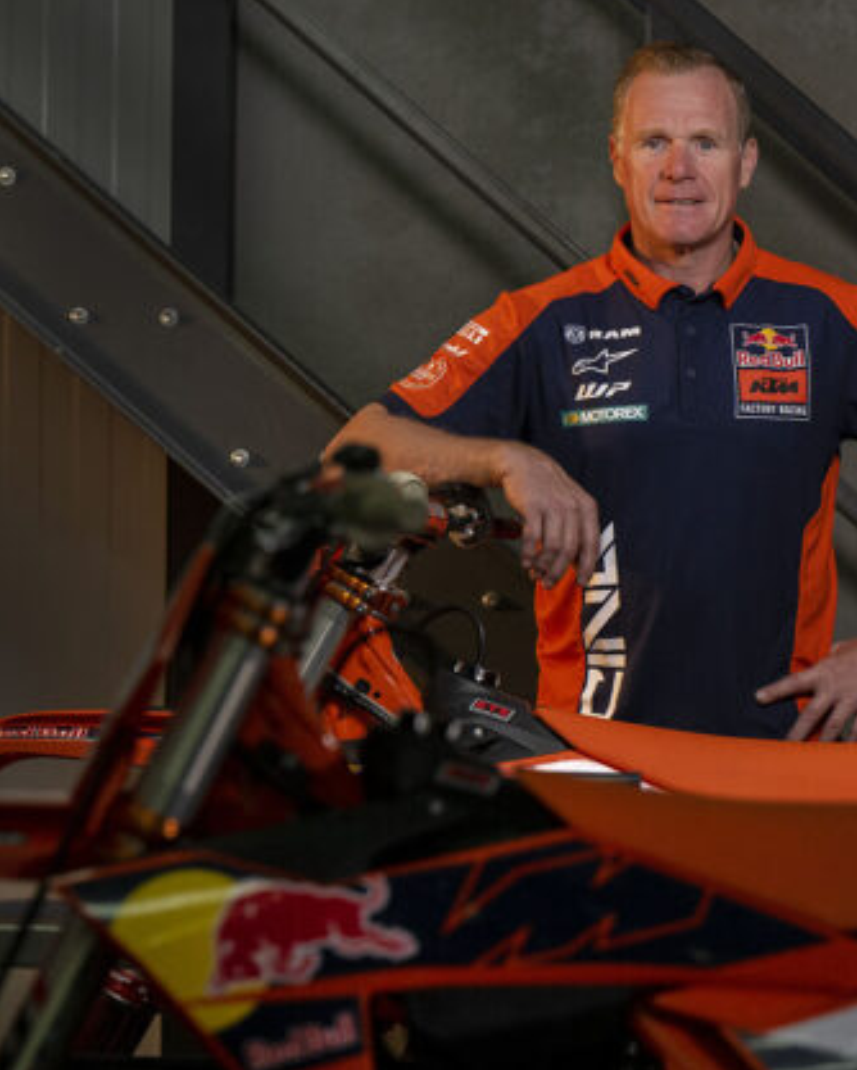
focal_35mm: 319
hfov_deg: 4.9
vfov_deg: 6.1
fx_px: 10106
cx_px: 662
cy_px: 534
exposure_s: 1/1000
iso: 400
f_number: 4
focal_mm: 150
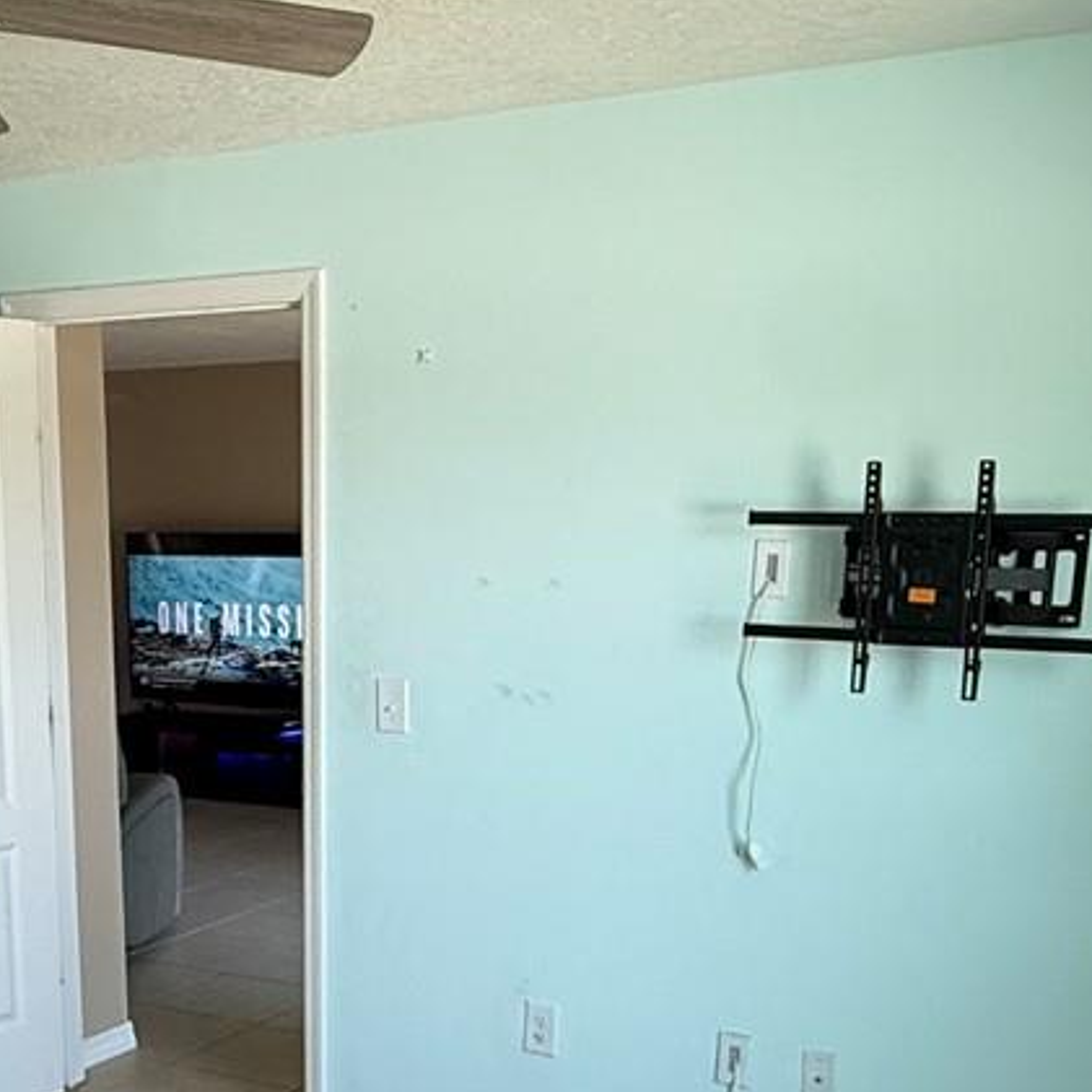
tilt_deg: -11.3
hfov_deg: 35.6
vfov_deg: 34.9
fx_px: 1677
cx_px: 342
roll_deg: +0.1
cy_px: 872
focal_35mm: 47
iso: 200
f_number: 2.2
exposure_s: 1/120
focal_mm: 2.22
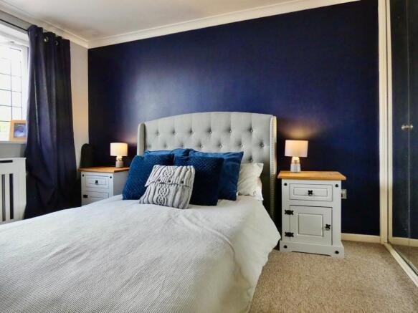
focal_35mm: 20
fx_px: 241
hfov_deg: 81.8
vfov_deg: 66.0
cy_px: 156
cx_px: 209
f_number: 2.8
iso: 320
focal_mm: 3.6
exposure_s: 1/60
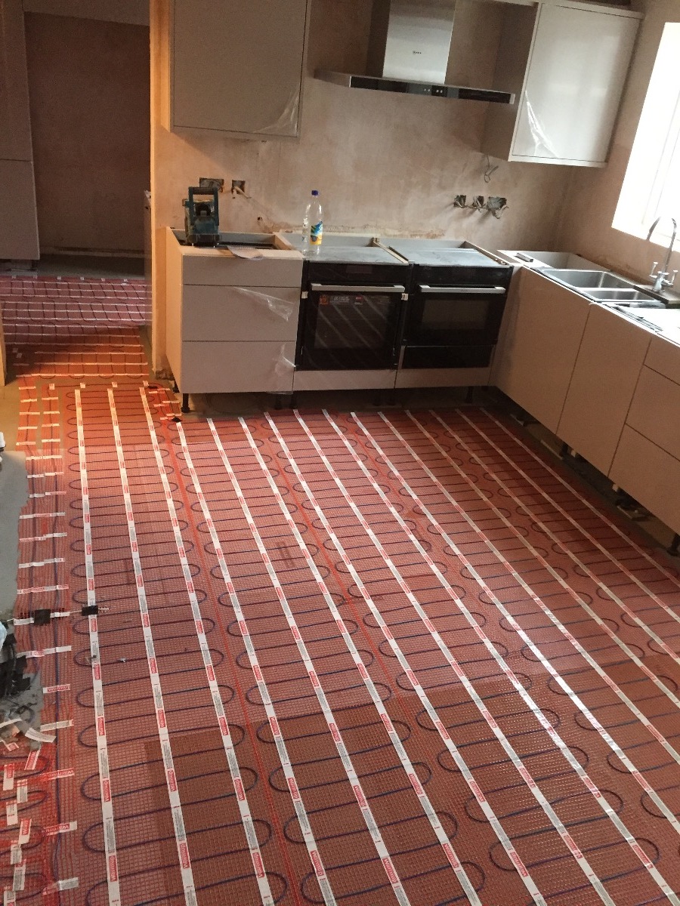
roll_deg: -7.8
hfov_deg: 48.2
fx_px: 760
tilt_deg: -28.0
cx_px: 340
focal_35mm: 29
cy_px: 453
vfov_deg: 61.7
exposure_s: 1/25
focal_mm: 4.15
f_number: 2.2
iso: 250
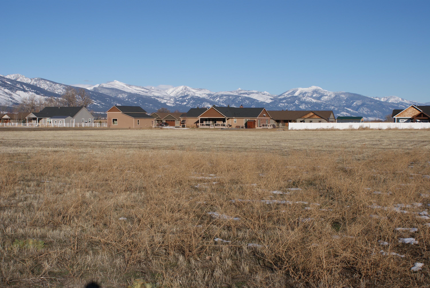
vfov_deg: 29.9
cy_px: 144
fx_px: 538
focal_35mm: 45
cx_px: 215
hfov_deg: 43.6
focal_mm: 30
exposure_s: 1/320
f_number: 10
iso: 100
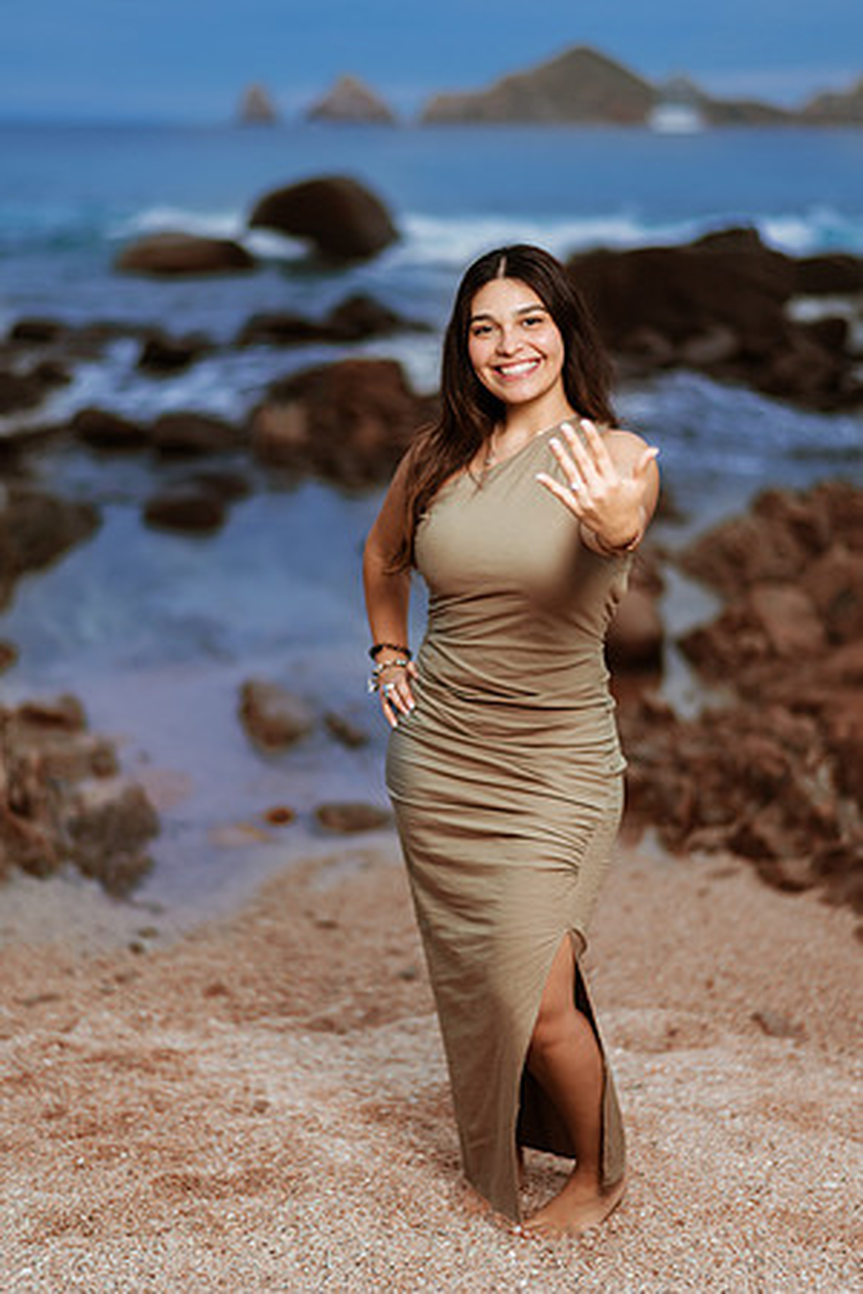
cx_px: 432
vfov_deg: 34.5
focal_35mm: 58
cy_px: 647
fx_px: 2085
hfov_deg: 23.4
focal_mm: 58
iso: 100
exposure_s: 1/800
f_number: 1.4
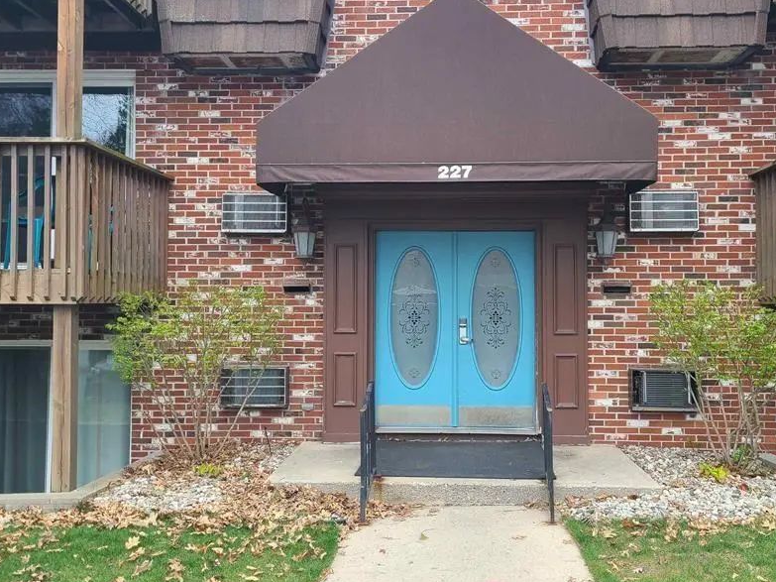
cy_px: 268
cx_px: 421
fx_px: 762
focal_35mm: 34
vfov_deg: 41.8
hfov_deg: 53.9
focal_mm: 5.4
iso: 40
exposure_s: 1/235
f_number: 1.8
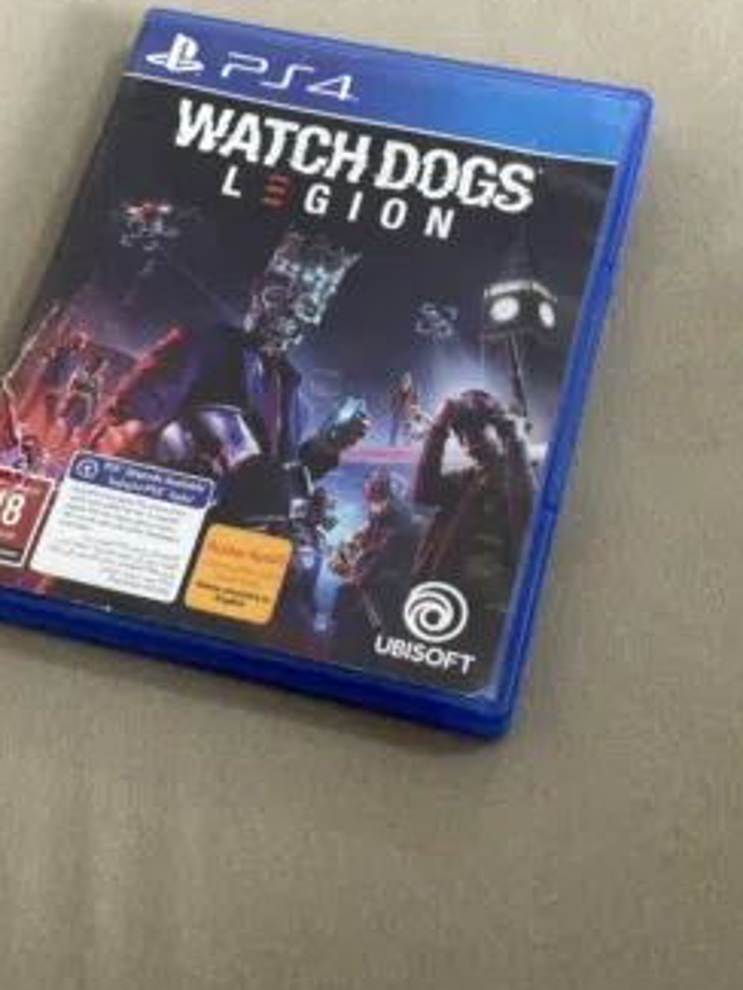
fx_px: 1687
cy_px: 442
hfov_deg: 24.8
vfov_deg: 32.7
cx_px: 332
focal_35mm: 59
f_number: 1.78
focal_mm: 6.86
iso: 250
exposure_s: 1/40
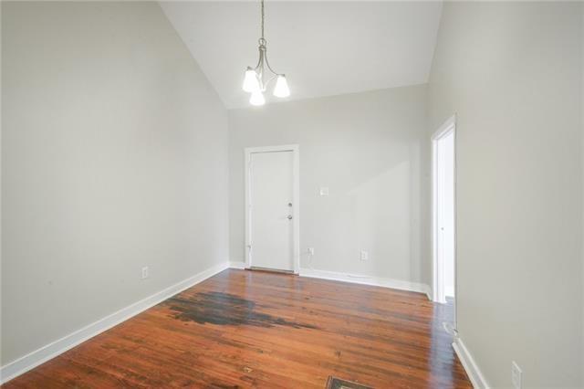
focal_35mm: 14
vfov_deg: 81.1
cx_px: 292
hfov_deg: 104.3
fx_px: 227
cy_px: 194
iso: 400
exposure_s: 1/1.67
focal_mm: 14
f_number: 13
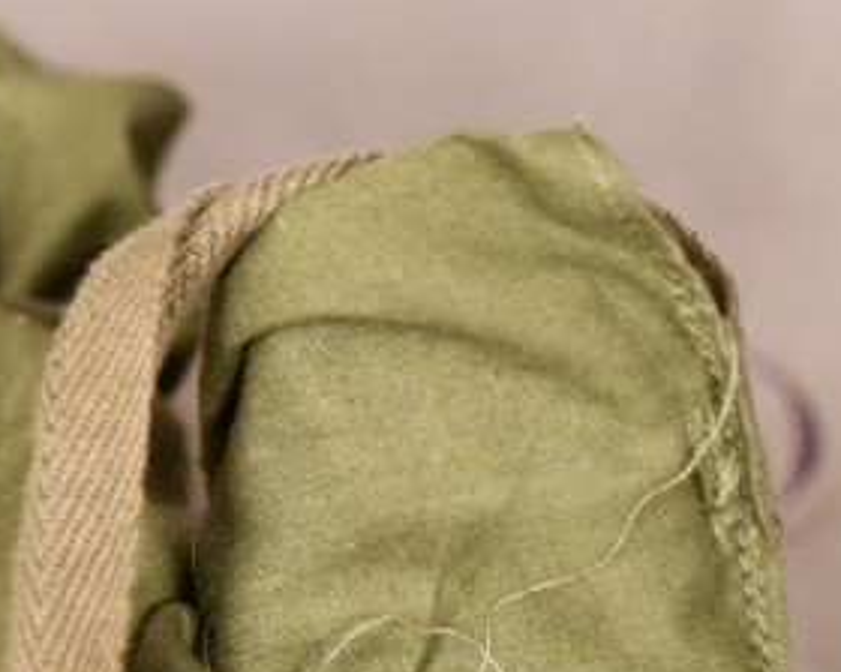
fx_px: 7218
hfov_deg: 6.6
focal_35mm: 290
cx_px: -366
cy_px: 471
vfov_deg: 5.3
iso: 3200
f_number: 3.2
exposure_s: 1/250
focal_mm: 60
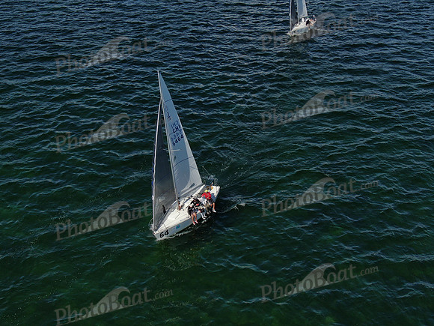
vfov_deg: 30.3
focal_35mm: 48
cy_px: 163
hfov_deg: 39.7
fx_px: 602
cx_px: 217
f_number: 3.8
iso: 100
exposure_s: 1/1250
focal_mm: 8.6
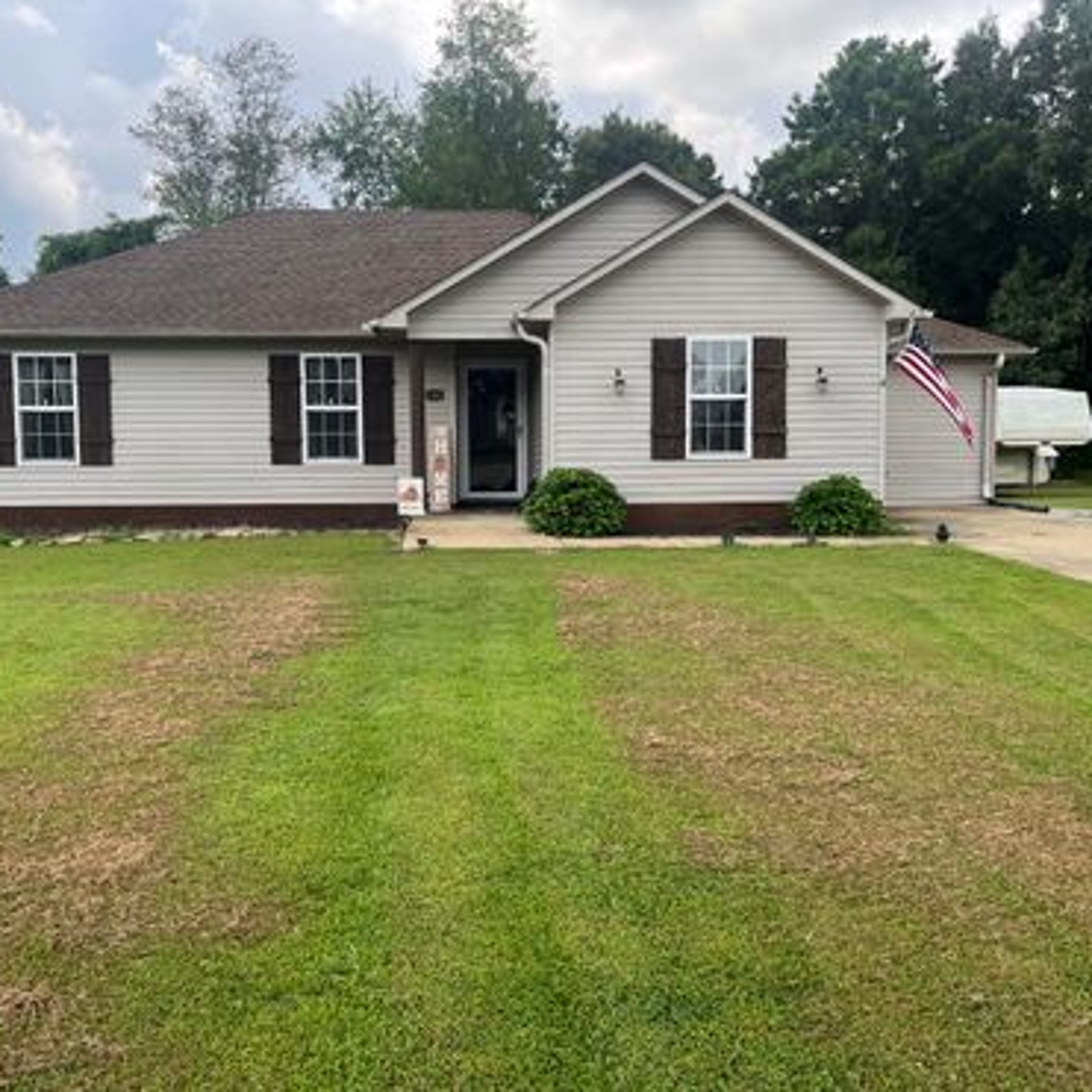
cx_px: 515
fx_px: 1106
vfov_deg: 52.5
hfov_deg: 52.5
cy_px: 543
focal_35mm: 31
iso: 50
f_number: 1.6
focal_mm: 5.1
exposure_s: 1/777
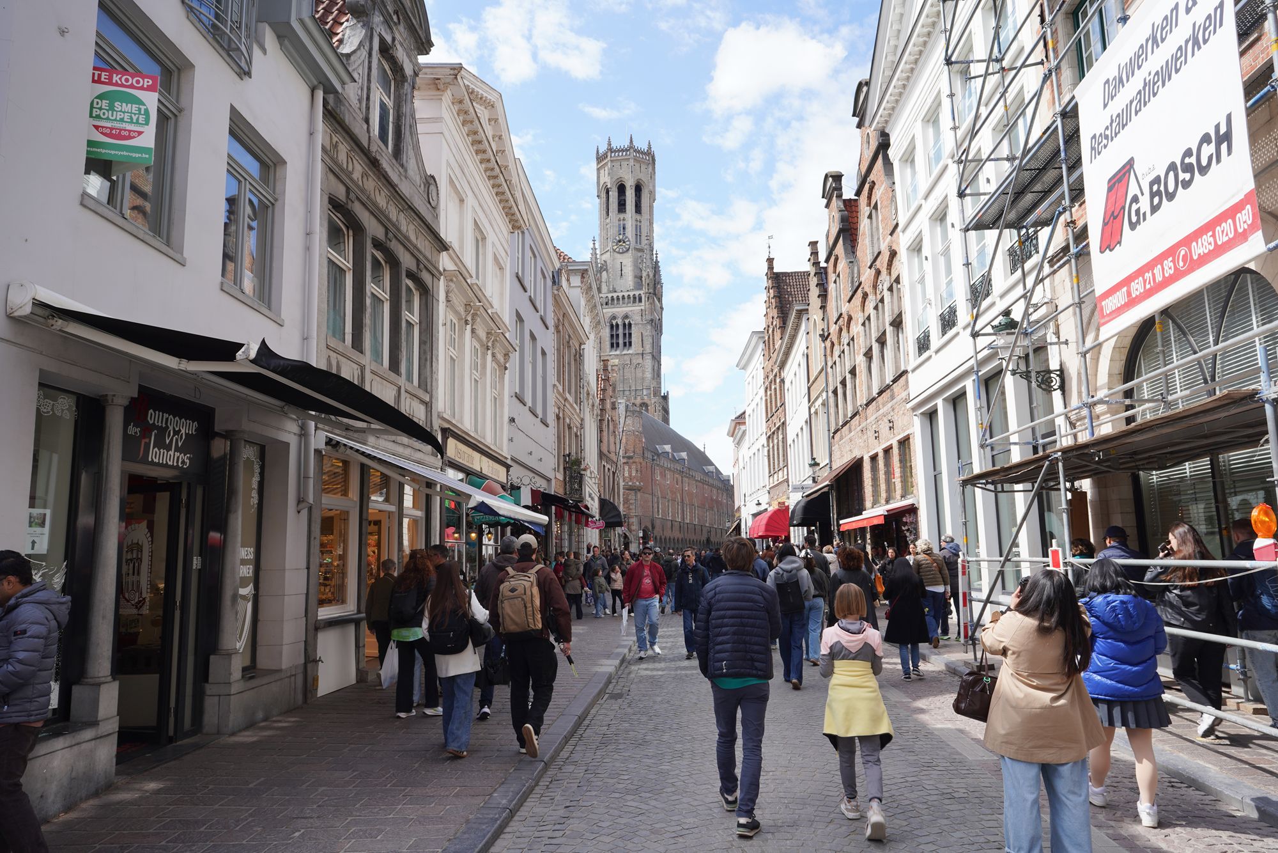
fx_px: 852
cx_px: 639
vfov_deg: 53.1
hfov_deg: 73.7
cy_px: 426
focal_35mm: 24
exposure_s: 1/100
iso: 100
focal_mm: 24
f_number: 10
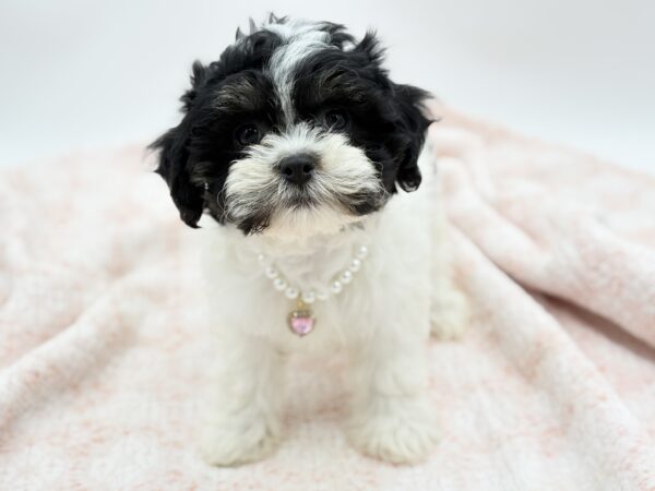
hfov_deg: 36.8
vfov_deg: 28.0
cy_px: 246
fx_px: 984
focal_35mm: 52
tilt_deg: -28.1
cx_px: 328
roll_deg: +3.2
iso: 50
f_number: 1.6
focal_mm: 5.96
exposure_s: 1/363
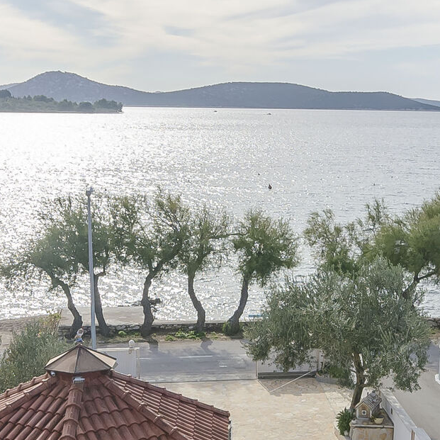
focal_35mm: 66
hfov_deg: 26.1
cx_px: 256
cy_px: 349
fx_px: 948
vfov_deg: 25.7
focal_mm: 11.5
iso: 100
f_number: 8
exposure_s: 1/400
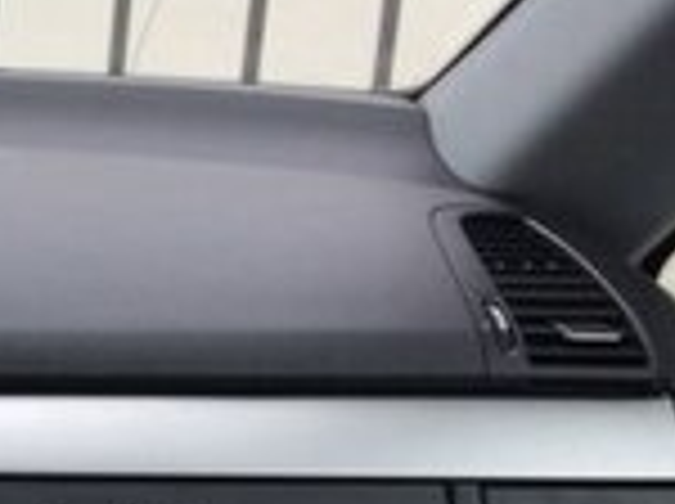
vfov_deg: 11.5
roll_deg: +0.9
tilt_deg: -18.7
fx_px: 2492
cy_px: 425
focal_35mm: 128
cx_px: -788
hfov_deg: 12.9
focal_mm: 4.15
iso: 32
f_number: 2.2
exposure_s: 1/150
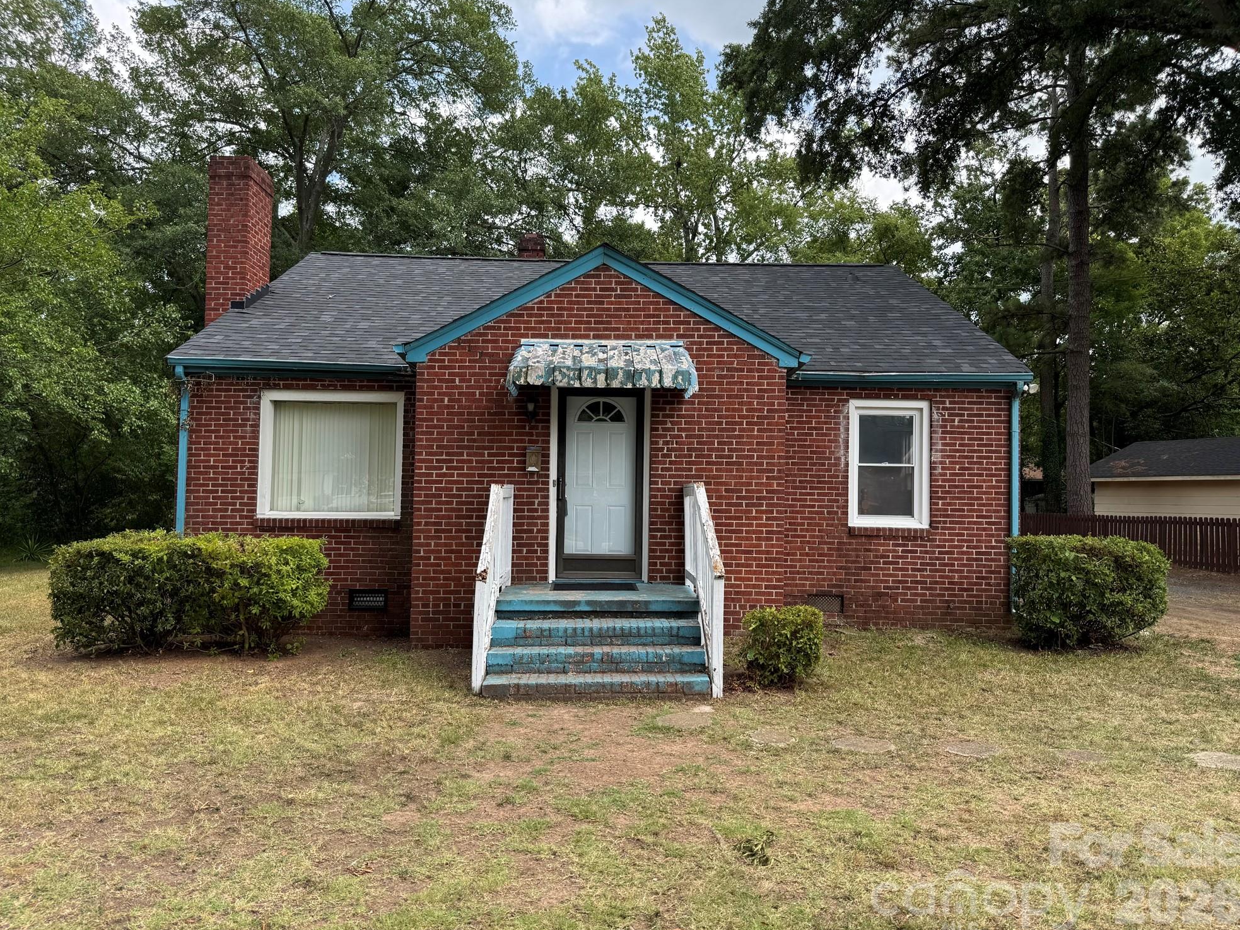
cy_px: 462
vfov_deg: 54.9
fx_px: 896
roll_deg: -1.4
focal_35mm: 25
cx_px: 605
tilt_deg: +1.3
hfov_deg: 69.4
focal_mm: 6.76
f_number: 1.78
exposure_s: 1/938
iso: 80
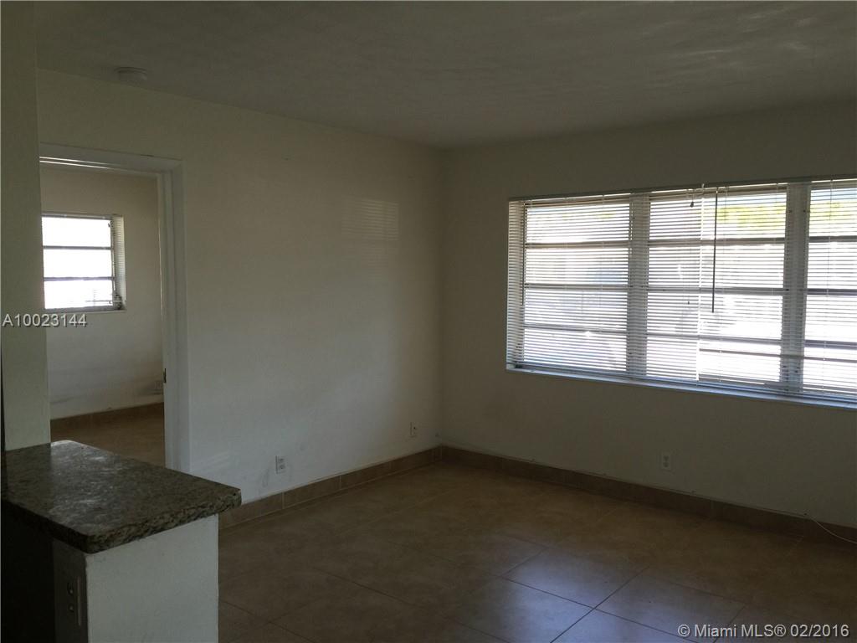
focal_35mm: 29
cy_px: 322
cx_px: 428
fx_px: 718
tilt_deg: -5.1
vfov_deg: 48.2
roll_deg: -1.5
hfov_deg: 61.7
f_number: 2.2
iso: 32
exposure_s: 1/30
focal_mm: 4.15
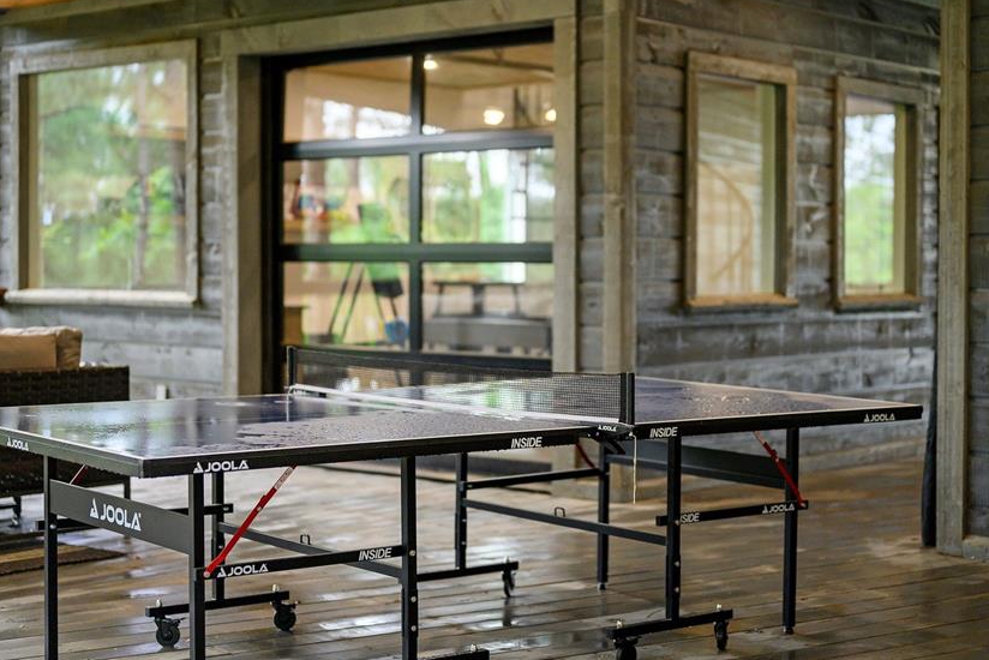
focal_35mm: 62
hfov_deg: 32.4
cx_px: 471
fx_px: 1704
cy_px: 282
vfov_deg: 21.9
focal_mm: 50
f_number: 1.8
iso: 320
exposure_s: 1/400
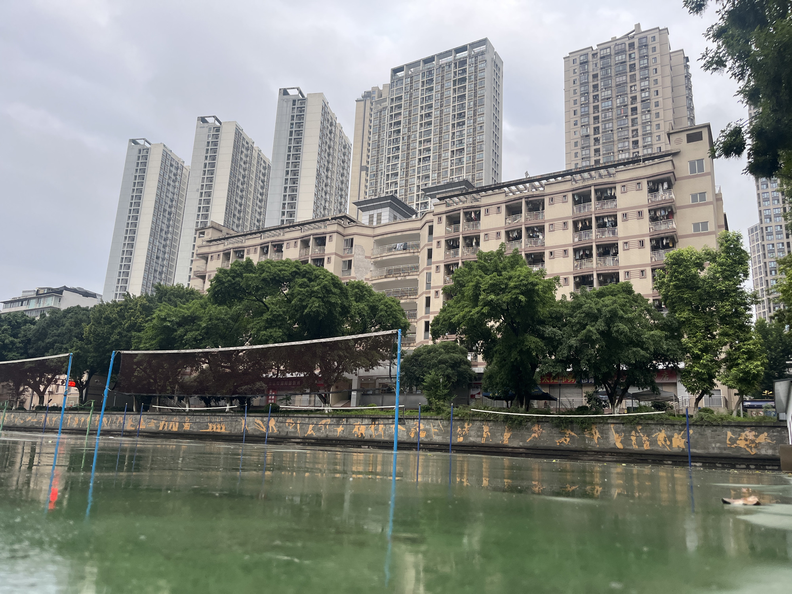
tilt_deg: +13.6
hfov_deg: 67.3
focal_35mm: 26
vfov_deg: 53.1
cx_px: 396
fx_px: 595
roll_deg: -3.1
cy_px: 297
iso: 100
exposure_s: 1/121
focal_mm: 5.1
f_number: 1.6
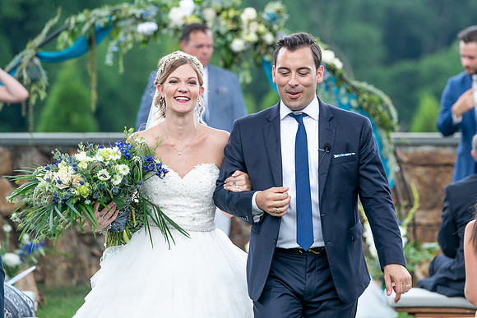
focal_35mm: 176
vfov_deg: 7.8
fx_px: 2334
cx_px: 274
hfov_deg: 11.7
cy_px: 138
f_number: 3.5
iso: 100
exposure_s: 1/250
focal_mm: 151
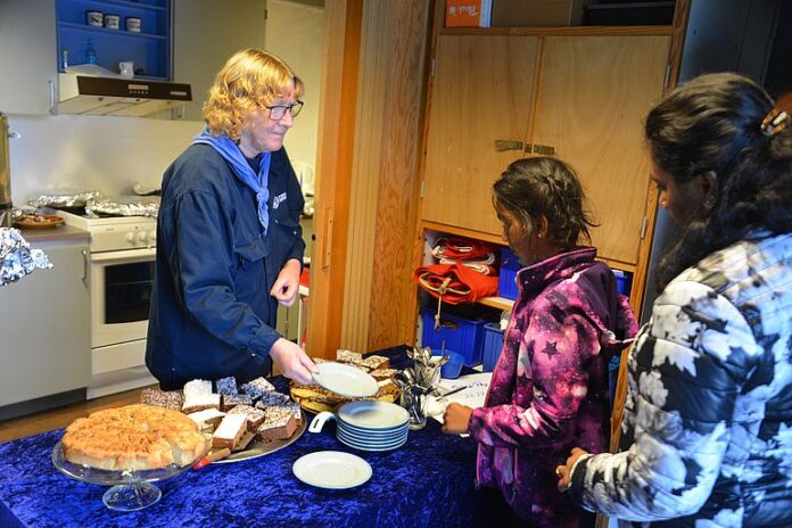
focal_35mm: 35
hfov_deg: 54.4
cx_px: 396
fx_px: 770
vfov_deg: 37.9
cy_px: 264
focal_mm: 35
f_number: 3.8
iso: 1000
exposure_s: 1/60
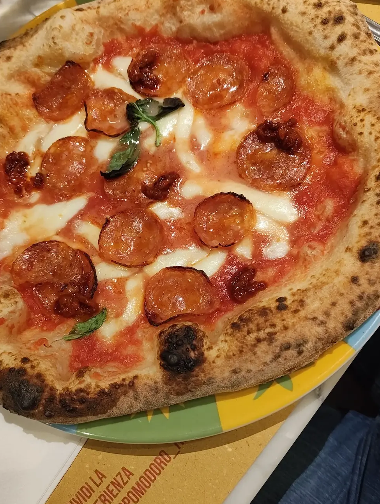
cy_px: 250
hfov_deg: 44.2
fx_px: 467
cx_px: 177
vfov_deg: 56.7
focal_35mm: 32
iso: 867
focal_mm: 5.56
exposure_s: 1/33.3
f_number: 1.88
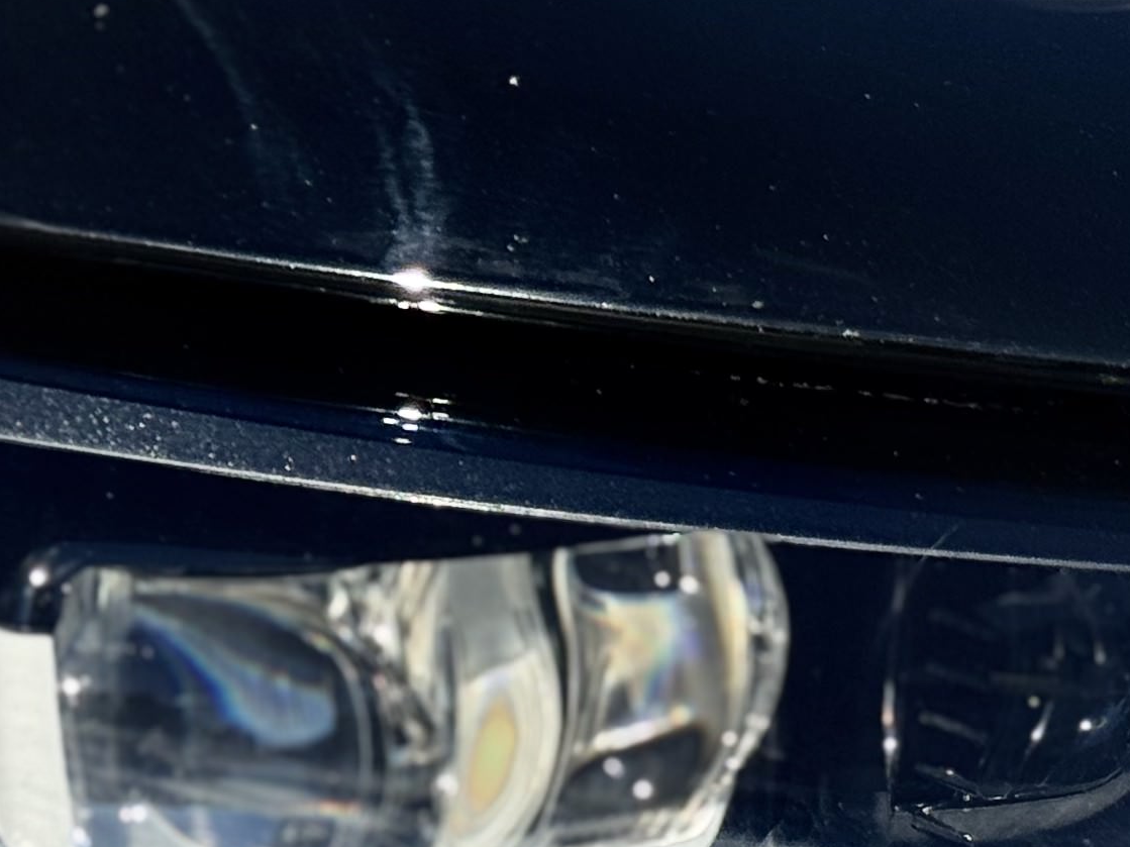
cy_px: 705
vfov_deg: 8.6
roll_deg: -0.7
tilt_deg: -12.2
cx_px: -35
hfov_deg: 11.3
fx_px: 5647
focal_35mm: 173
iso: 80
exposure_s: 1/9009
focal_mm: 6.76
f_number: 1.78
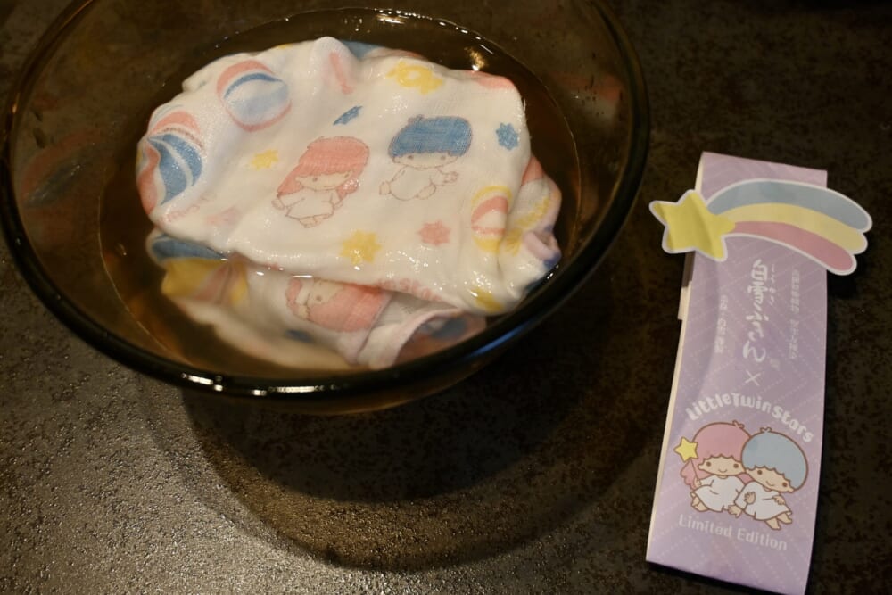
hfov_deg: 53.1
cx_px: 446
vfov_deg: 36.9
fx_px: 892
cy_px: 298
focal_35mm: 36
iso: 450
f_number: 4.2
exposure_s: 1/125
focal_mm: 24
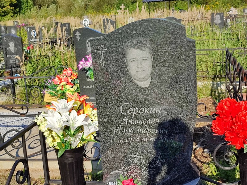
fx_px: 178
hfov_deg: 69.4
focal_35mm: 25
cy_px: 92
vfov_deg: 54.9
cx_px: 124
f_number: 1.9
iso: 50
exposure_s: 1/861
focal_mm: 6.04
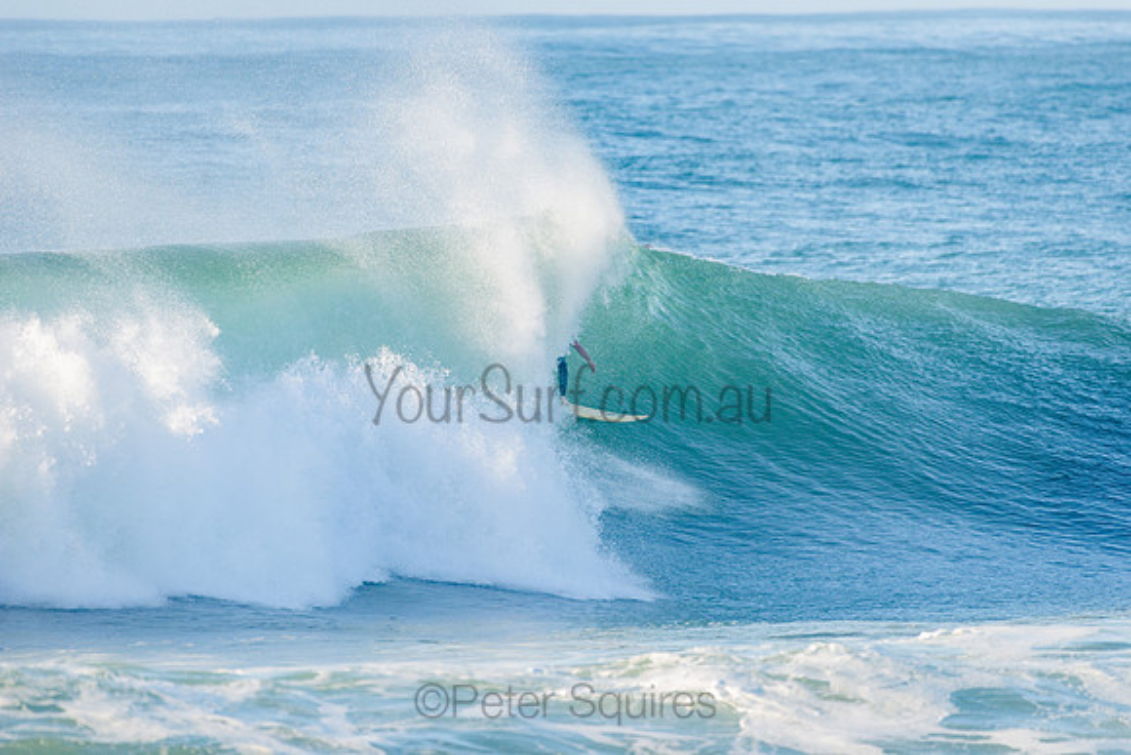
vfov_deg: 2.8
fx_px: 15711
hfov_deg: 4.1
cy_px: 378
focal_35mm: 500
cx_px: 566
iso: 360
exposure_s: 1/1600
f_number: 5.6
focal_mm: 500
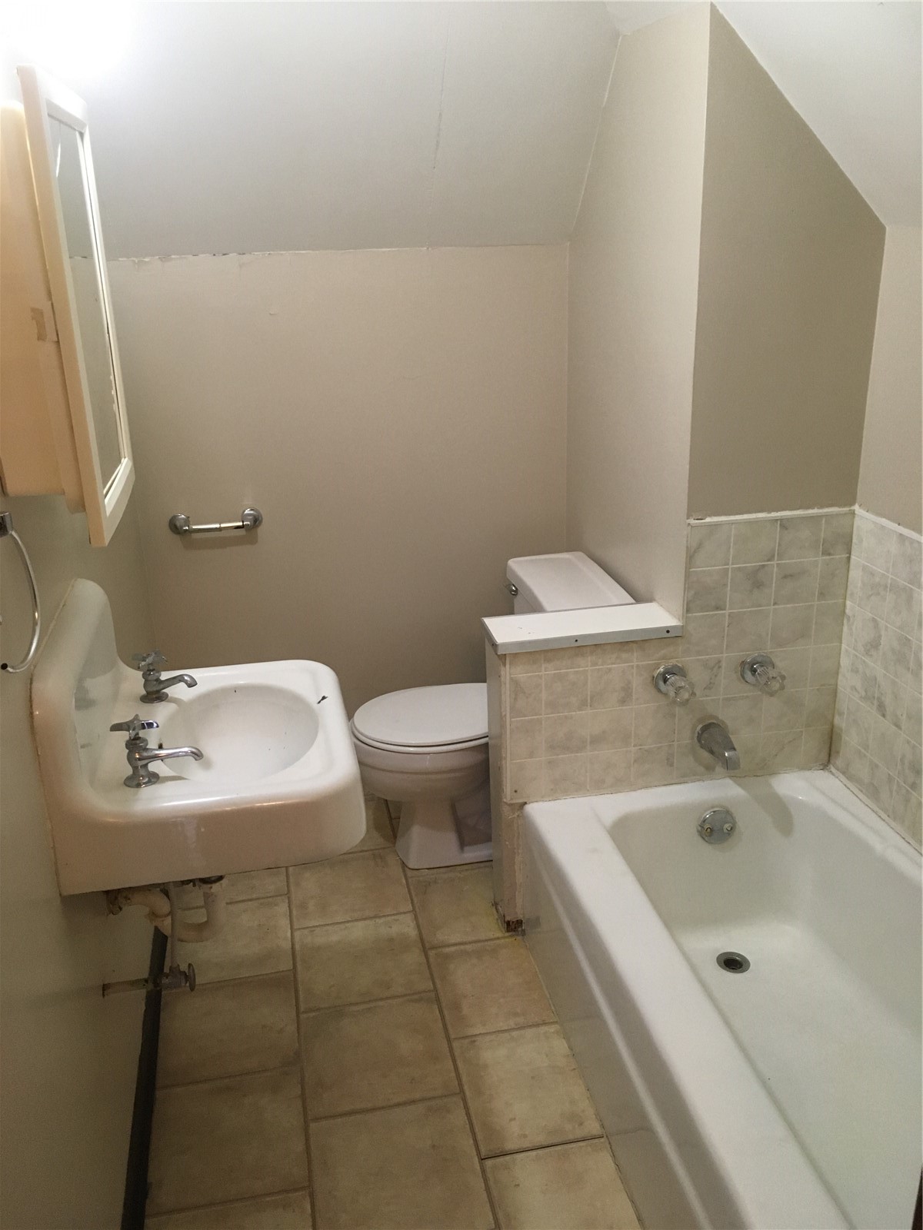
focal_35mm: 29
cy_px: 615
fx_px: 1031
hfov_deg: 48.2
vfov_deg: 61.7
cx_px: 462
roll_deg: +1.8
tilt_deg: -25.1
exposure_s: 1/30
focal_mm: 4.15
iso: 160
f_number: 2.2
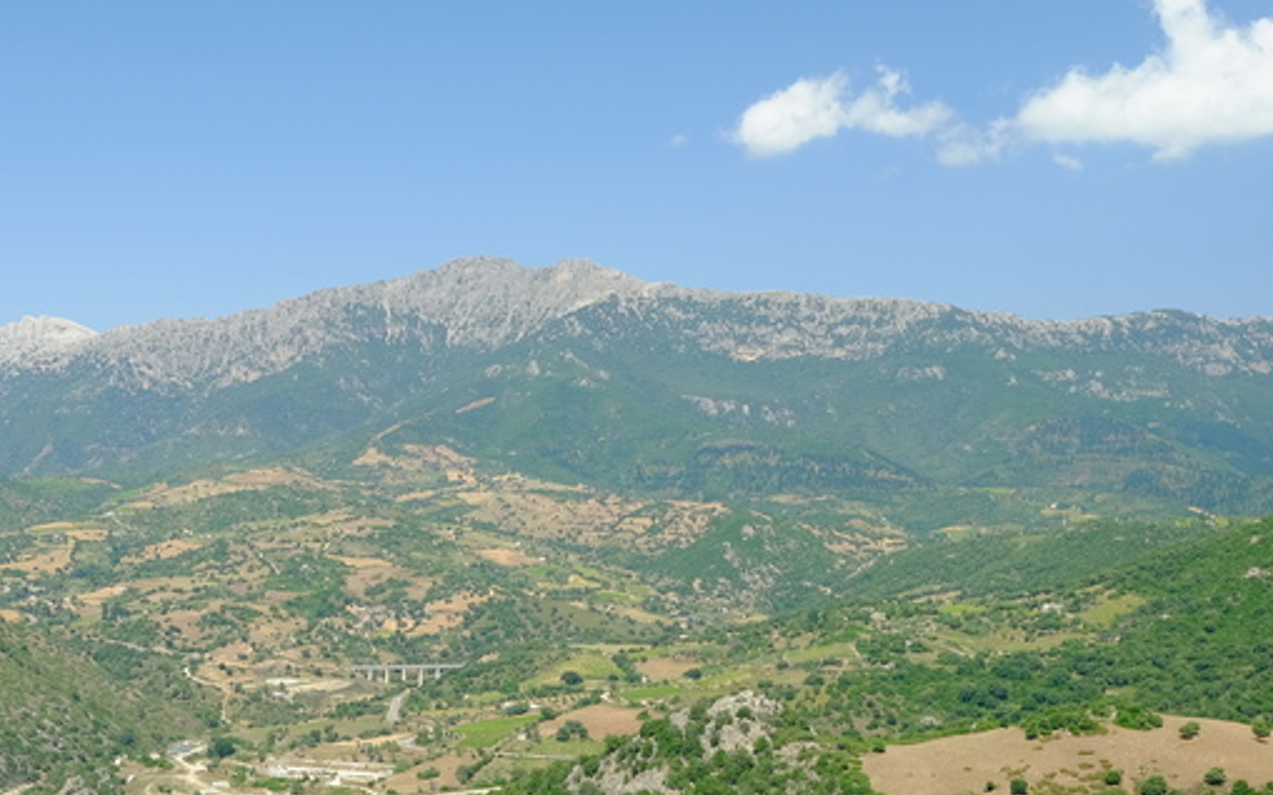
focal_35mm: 56
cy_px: 606
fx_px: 1943
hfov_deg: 35.6
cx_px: 350
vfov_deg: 22.9
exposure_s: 1/200
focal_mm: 23
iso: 400
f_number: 8
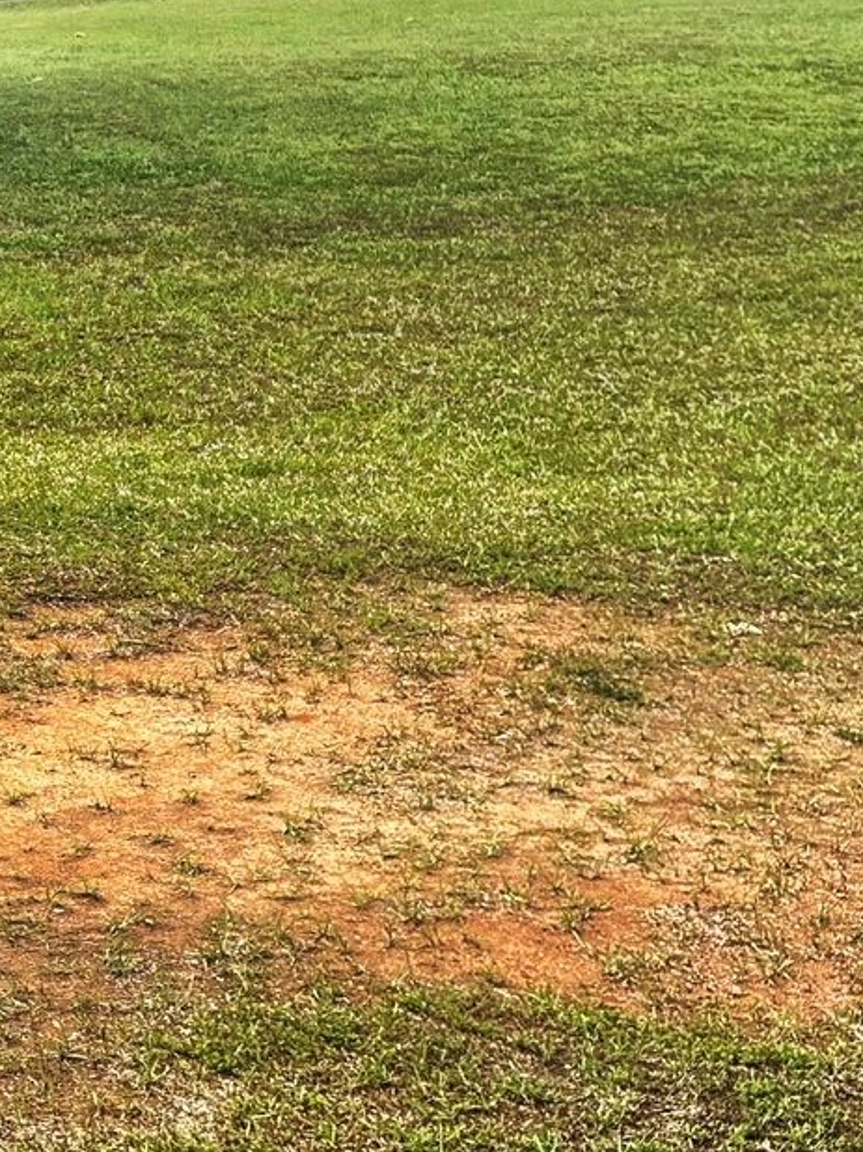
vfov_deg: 19.8
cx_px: -472
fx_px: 3227
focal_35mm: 97
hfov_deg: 14.2
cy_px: 76
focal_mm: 5.96
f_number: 1.6
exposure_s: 1/1667
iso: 64
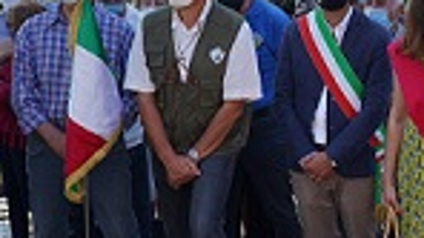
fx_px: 1236
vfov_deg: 10.9
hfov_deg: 18.8
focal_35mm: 110
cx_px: 456
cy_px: 27
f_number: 6.3
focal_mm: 37
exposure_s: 1/200
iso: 100
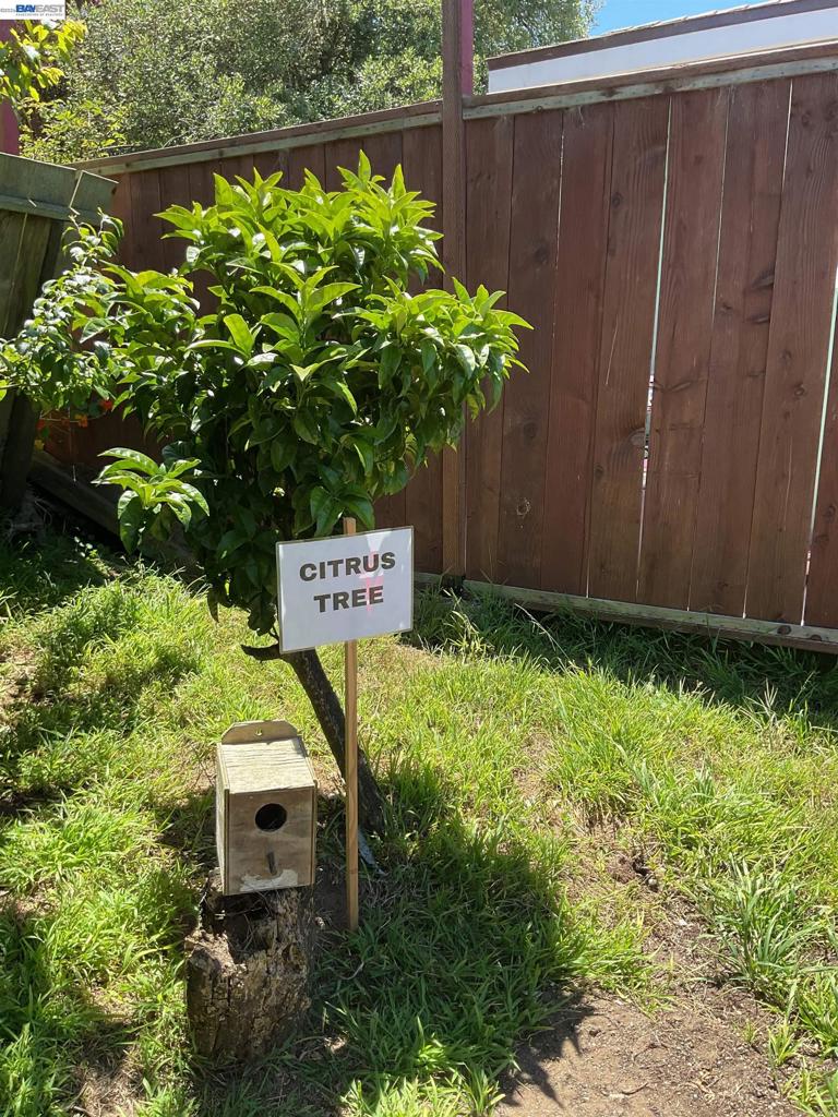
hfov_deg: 48.2
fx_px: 936
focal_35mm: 29
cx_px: 419
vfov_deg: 61.7
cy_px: 558
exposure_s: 1/355
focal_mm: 3
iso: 16
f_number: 1.8
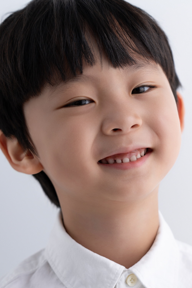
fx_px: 704
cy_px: 144
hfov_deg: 15.5
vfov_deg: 23.1
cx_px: 96
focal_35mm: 88
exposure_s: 1/125
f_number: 5.6
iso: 100
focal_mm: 88
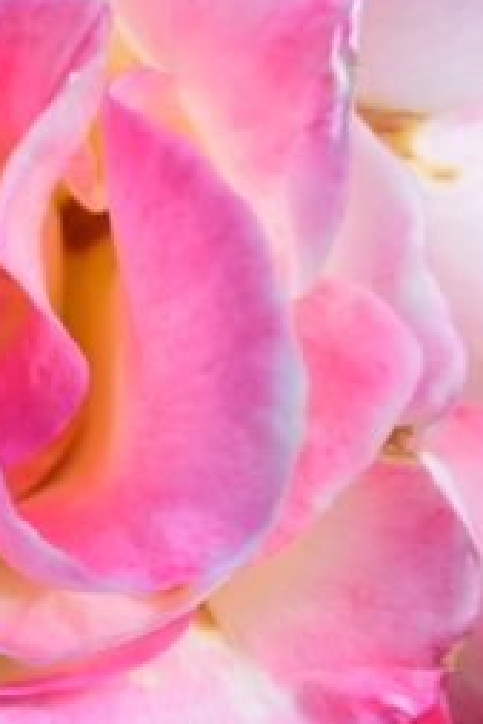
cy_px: 429
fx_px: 9767
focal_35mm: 486
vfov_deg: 4.2
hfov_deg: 2.8
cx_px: -253
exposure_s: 1/1600
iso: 400
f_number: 5.3
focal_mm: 80
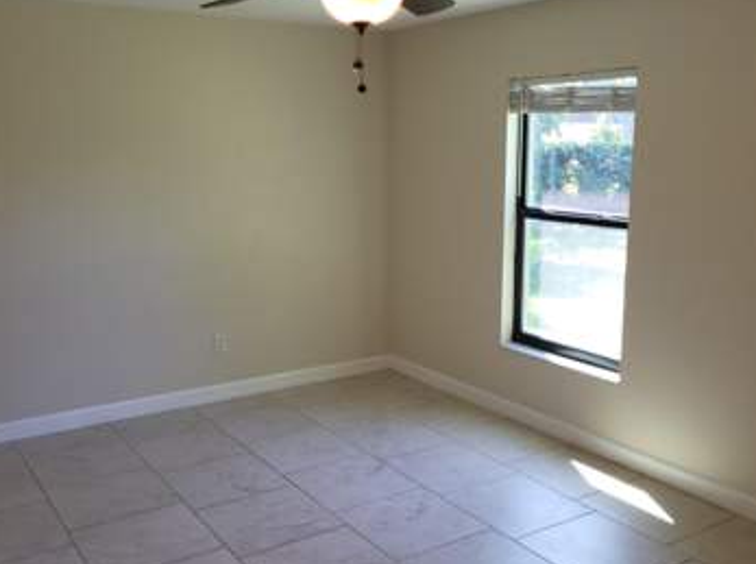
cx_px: 405
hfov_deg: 51.4
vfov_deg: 39.5
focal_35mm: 36
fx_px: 785
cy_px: 306
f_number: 1.8
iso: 40
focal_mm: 5.4
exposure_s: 1/60
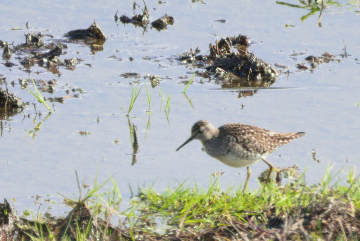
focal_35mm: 600
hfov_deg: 3.4
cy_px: 120
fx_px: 6005
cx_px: 180
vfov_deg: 2.3
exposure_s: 1/500
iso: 800
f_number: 6.3
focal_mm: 600
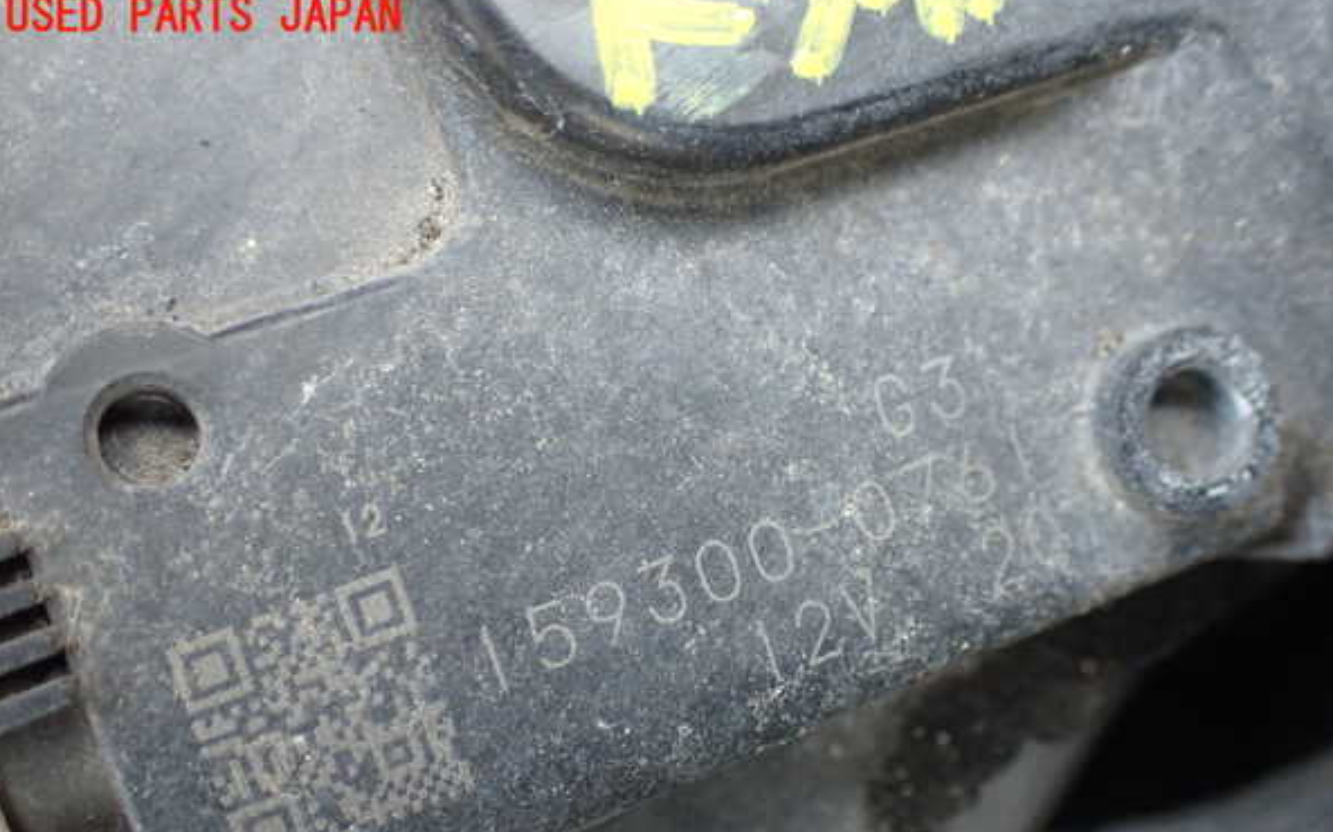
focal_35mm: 44
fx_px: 1598
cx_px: 668
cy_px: 495
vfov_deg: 29.1
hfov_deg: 45.3
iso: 800
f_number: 2.8
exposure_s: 1/100
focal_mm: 7.31
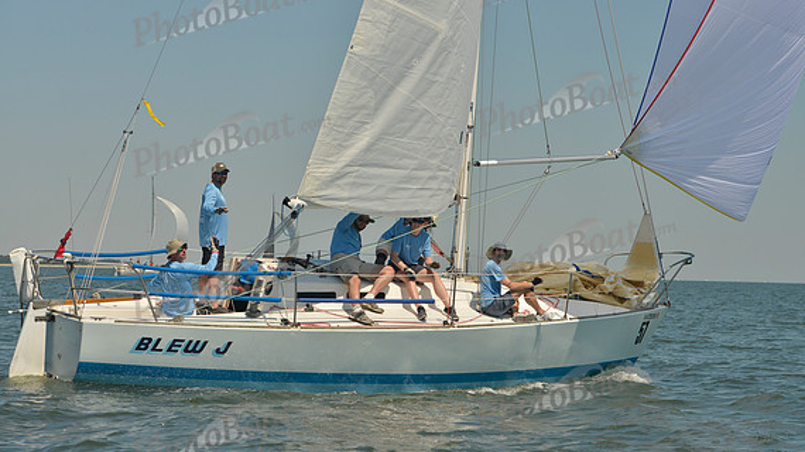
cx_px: 405
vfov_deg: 12.6
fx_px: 2048
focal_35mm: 96
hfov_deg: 22.2
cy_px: 194
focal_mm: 90
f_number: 7.1
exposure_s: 1/800
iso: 200
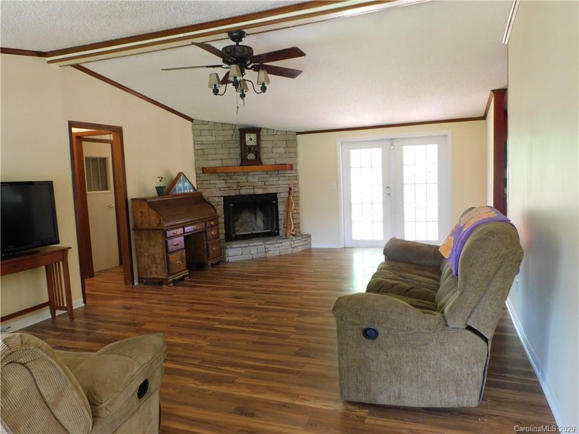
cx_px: 290
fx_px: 401
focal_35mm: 24
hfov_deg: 71.6
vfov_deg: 56.8
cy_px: 217
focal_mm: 4.3
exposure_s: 1/25
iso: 400
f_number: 3.3
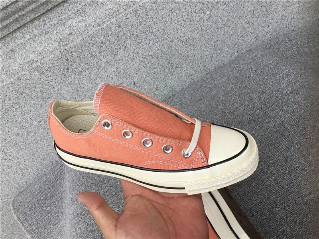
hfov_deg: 58.4
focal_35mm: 31
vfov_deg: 45.4
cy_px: 120
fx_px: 286
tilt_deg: -41.7
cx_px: 160
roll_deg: +32.5
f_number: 2.4
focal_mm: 3.3
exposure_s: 1/347
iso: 25
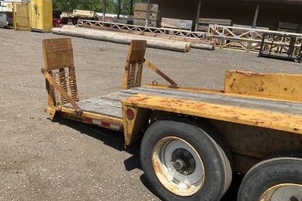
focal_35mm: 31
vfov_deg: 42.3
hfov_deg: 60.3
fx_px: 260
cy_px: 99
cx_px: 153
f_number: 1.8
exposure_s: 1/1675
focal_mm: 3
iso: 25
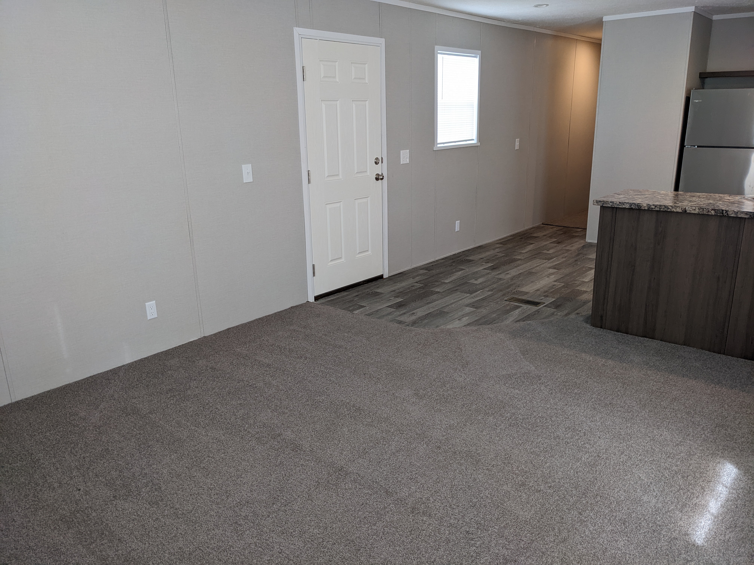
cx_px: 377
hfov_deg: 65.3
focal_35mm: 27
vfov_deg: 51.4
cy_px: 282
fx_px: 588
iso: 79
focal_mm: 4.38
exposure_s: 1/40
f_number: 1.73
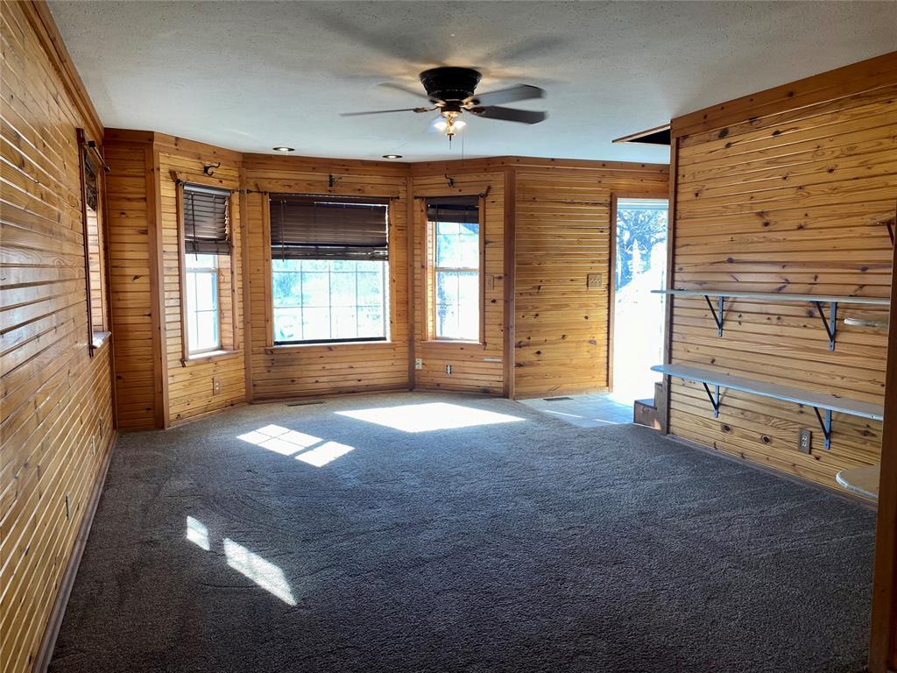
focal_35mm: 26
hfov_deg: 67.3
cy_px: 336
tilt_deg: -5.7
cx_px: 448
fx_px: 674
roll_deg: -0.4
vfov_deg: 53.1
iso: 40
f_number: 1.8
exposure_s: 1/120
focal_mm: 4.25
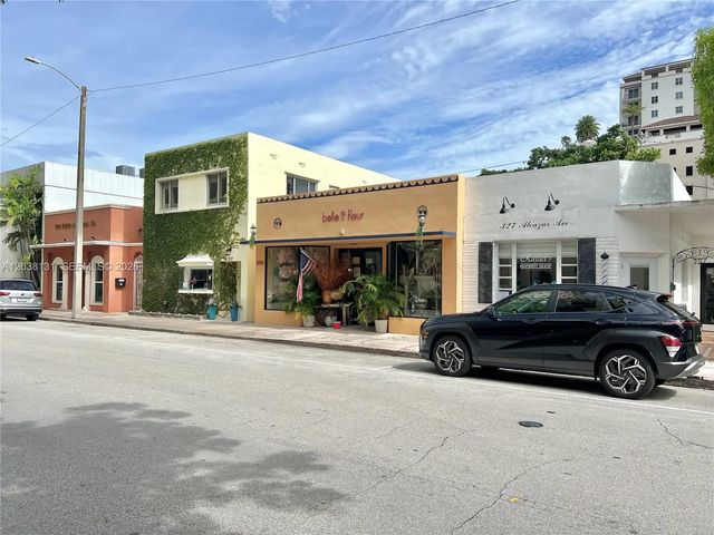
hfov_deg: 67.3
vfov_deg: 53.1
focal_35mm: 26
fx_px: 536
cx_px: 357
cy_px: 268
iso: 50
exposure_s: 1/5319
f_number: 1.5
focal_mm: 5.7
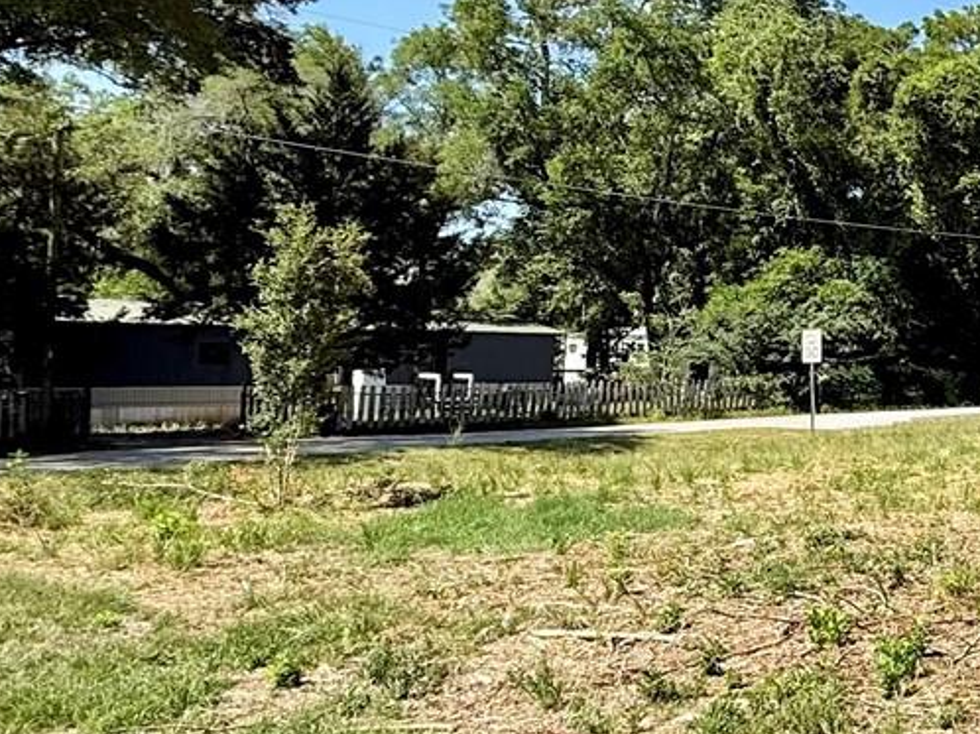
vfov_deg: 32.0
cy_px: 264
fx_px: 1273
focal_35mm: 45
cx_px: 1228
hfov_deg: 32.9
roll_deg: -0.1
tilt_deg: +3.8
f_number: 2.2
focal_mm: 2.22
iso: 50
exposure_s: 1/1167
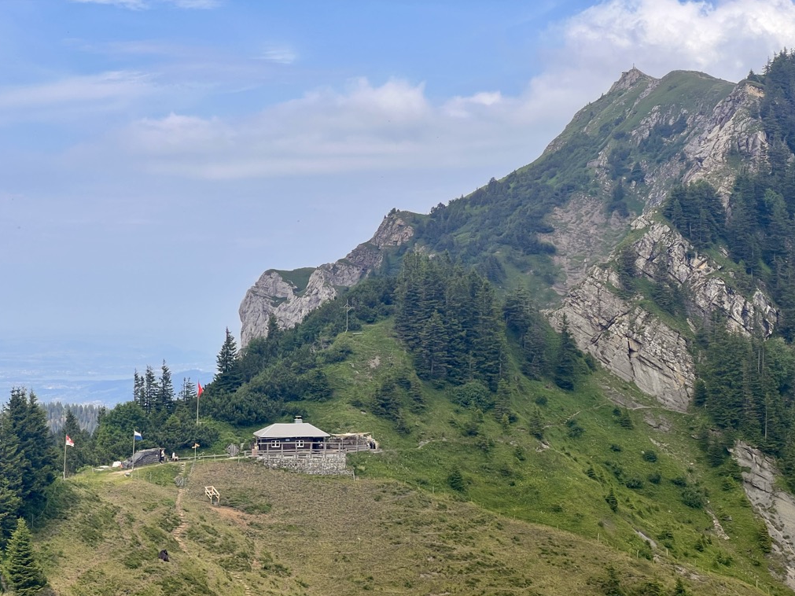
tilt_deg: -0.1
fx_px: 1791
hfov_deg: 25.0
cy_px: 300
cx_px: 397
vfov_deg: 18.9
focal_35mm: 78
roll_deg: -0.1
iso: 32
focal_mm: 9
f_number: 2.8
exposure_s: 1/579
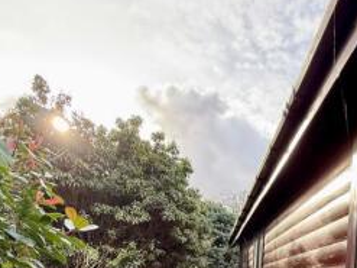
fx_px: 340
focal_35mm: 33
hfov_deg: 52.1
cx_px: 283
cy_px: 298
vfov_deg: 36.1
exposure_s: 1/195
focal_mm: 2.22
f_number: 2.2
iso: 64
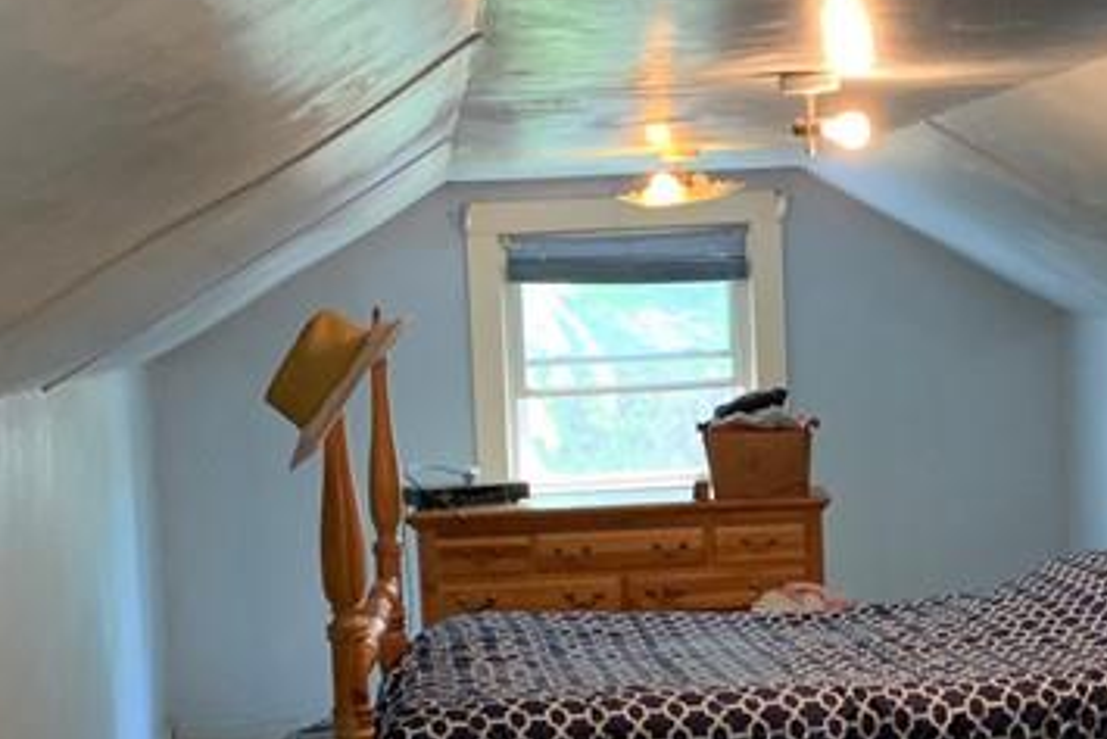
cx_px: 845
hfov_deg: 25.6
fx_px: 2399
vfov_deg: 17.5
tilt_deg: -4.1
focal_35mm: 78
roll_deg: +1.9
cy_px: 499
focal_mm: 4.25
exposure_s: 1/60
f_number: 1.8
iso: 320
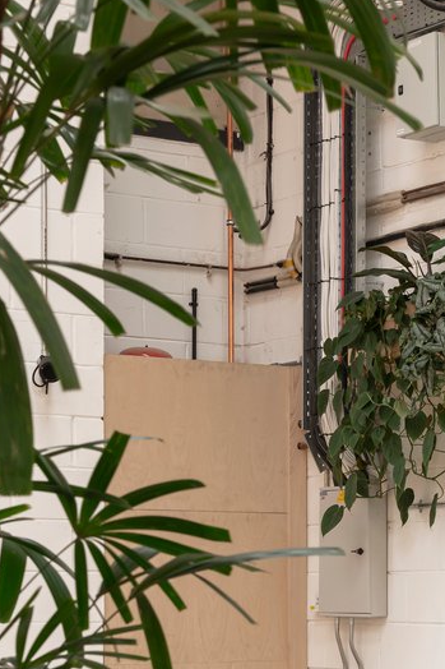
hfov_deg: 12.3
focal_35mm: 110
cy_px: 587
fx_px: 2041
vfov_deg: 18.3
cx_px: 456
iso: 200
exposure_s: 1/4
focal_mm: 48
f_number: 10
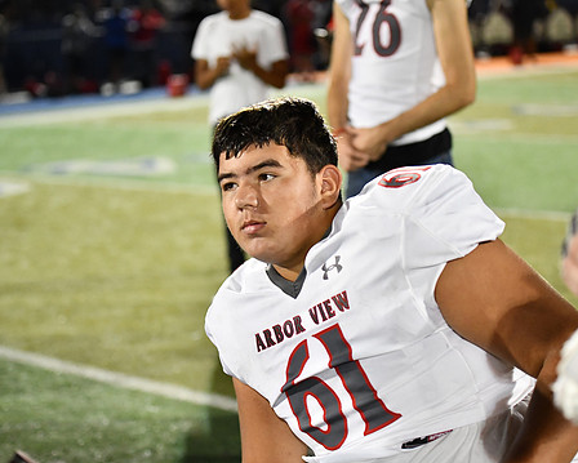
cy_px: 239
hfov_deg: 22.5
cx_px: 312
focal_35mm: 85
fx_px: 1455
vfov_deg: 18.1
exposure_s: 1/1250
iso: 5600
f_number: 2.8
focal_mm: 70
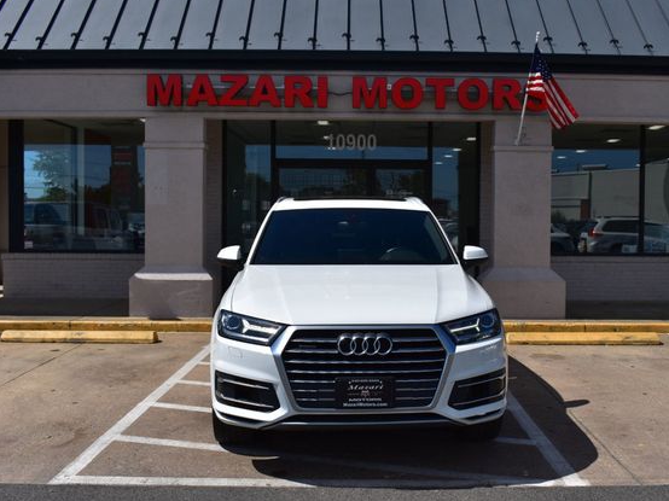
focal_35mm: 40
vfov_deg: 35.9
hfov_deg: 46.7
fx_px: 773
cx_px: 382
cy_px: 249
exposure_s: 1/640
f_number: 11
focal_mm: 24
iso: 200
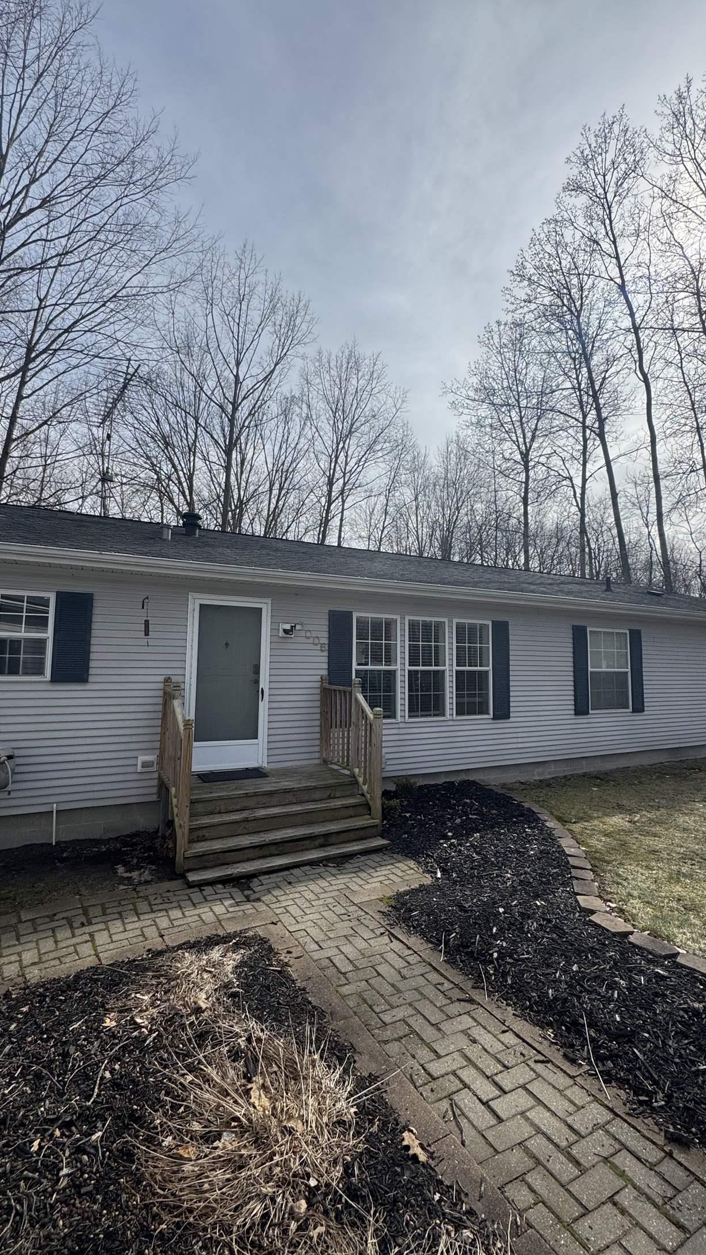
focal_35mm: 16
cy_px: 614
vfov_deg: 99.4
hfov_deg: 67.1
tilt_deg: +5.2
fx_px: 533
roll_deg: -0.5
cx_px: 341
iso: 50
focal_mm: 2.22
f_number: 2.2
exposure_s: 1/2415
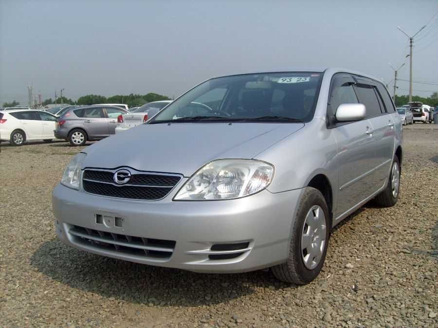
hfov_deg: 52.6
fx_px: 443
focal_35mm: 35
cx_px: 219
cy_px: 164
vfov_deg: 40.7
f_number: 7.1
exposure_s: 1/350
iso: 80
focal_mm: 5.8
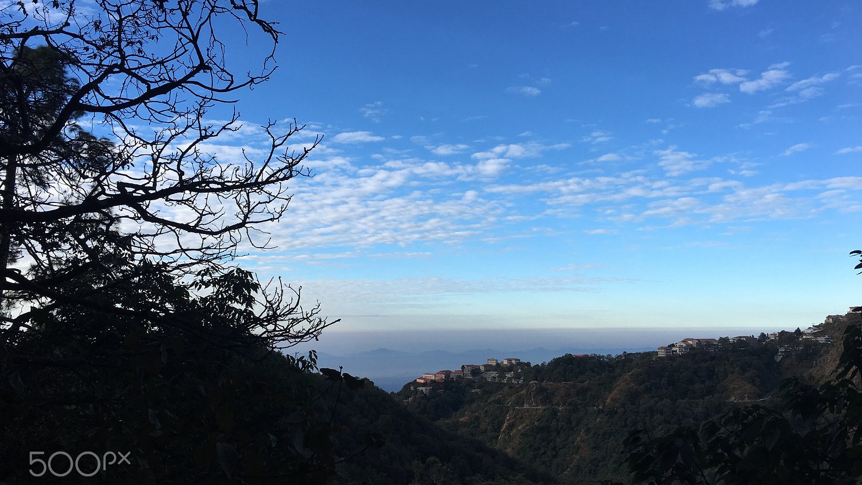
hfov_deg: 61.0
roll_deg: +0.7
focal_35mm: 32
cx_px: 432
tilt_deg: +6.7
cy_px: 208
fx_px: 731
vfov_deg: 36.6
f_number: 2.2
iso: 25
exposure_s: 1/916
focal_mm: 4.15
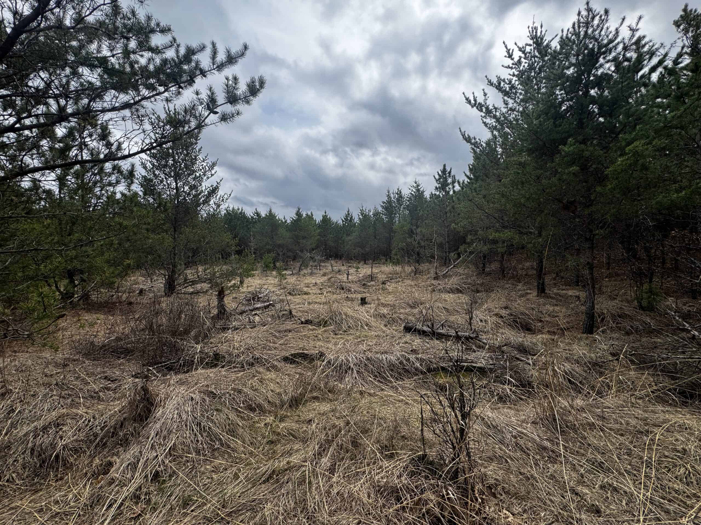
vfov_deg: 85.7
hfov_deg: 102.1
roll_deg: +2.2
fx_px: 284
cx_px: 350
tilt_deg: -0.9
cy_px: 262
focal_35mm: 14
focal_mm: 2.22
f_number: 2.2
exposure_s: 1/1198
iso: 40
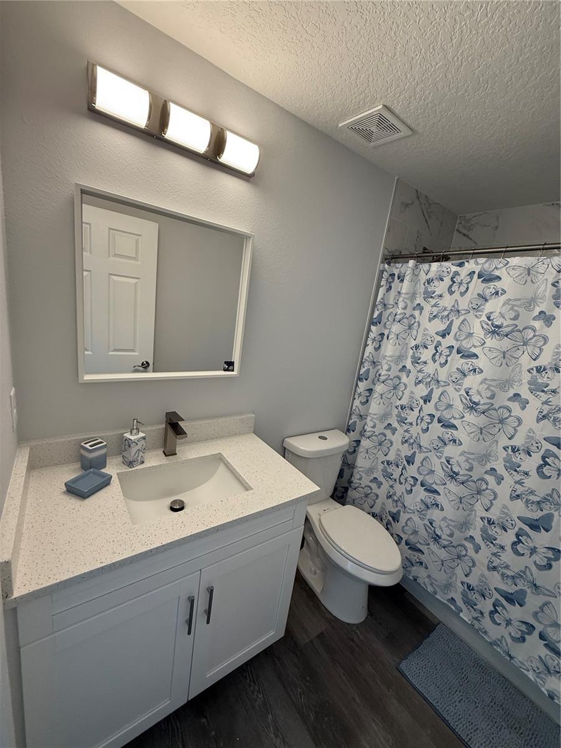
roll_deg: -8.0
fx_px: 303
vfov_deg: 102.1
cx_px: 280
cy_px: 374
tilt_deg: -12.7
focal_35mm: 14
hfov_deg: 85.7
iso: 200
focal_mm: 2.22
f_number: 2.2
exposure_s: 1/120
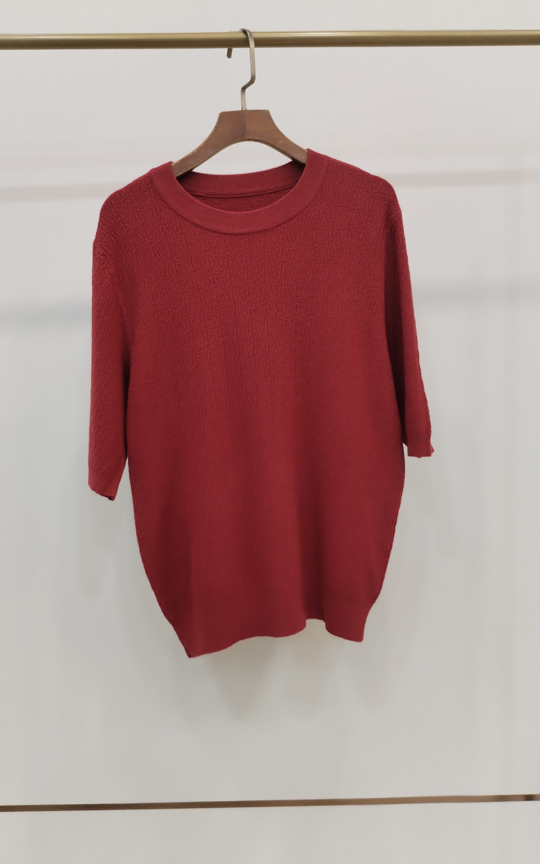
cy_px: 429
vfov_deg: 61.2
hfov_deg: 40.5
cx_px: 239
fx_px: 730
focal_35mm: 31
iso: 326
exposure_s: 1/60
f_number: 1.8
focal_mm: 4.75
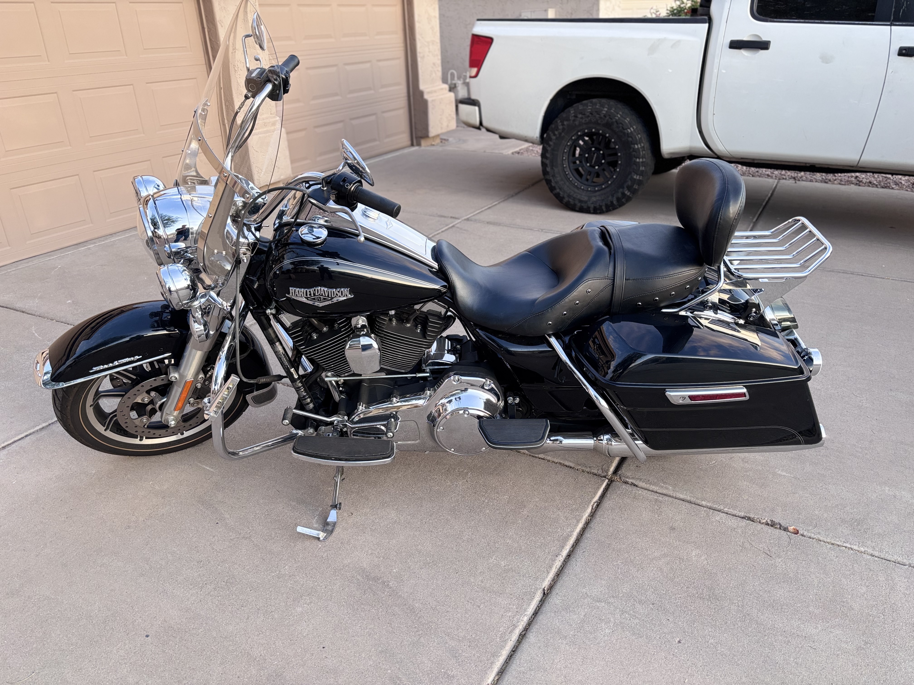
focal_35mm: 26
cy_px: 342
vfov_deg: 53.1
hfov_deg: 67.3
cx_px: 457
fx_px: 687
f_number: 1.6
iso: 125
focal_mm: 5.96
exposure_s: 1/121
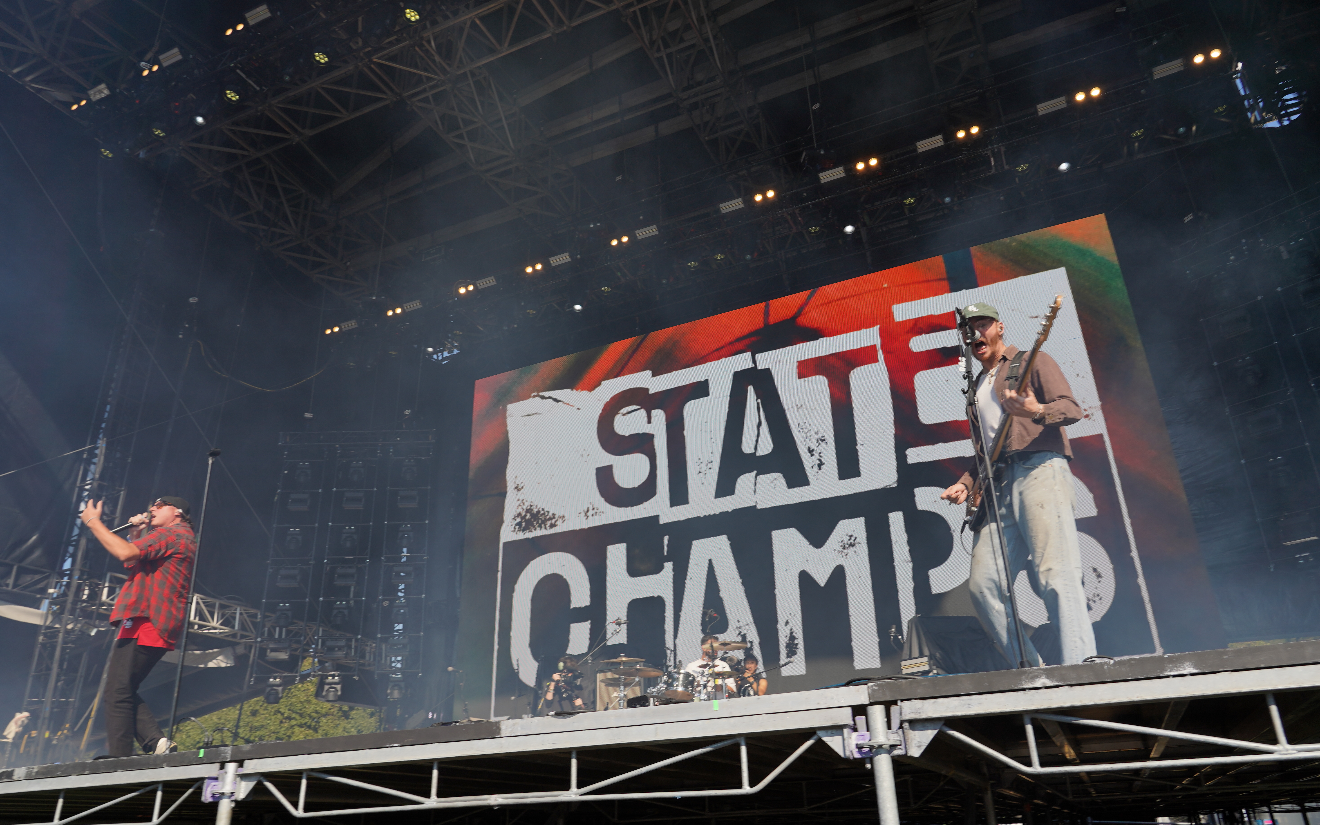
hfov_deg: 72.5
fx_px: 899
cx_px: 659
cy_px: 436
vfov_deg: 49.3
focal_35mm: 25
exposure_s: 1/250
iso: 100
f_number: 8
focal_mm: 24
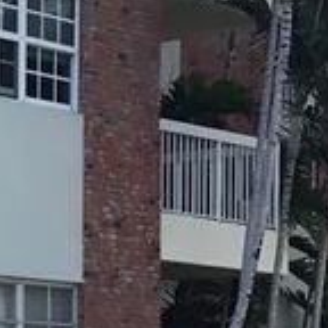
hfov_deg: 10.0
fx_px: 1737
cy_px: 272
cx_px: -317
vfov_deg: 10.7
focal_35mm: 162
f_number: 2.4
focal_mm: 3.3
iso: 25
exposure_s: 1/595
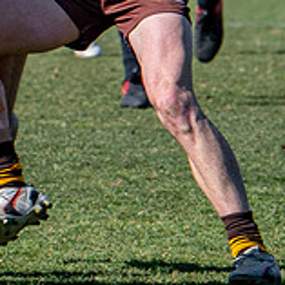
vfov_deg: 1.2
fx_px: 14019
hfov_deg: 1.2
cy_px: -113
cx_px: -229
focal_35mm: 1505
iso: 200
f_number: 5
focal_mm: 150
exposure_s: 1/1000
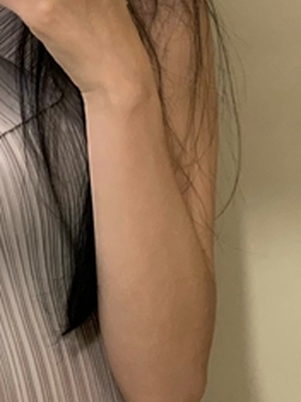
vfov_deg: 16.5
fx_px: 1369
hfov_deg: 12.4
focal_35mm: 118
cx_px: -22
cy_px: 32
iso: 250
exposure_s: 1/40
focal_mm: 4.25
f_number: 1.8
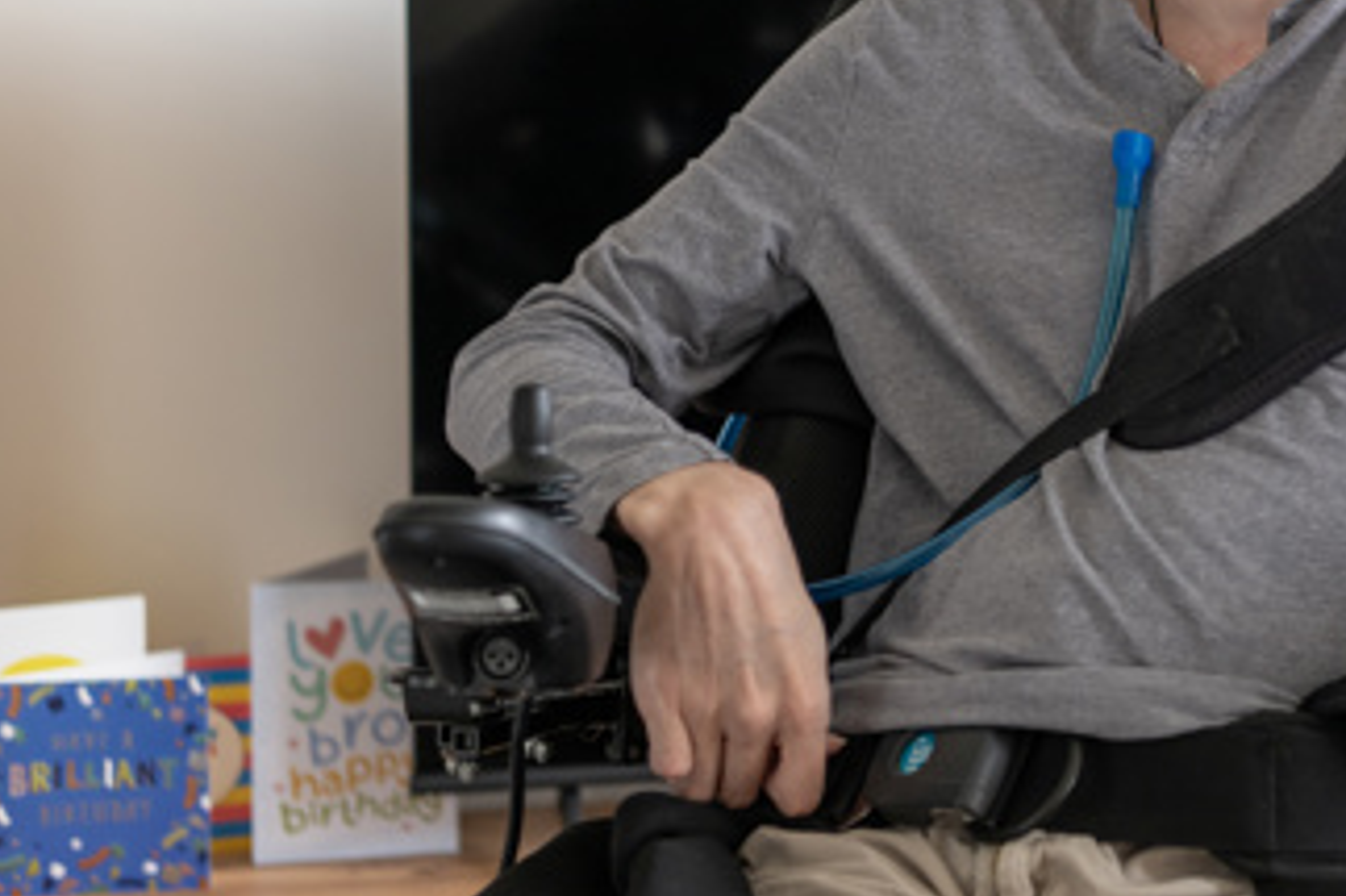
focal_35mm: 93
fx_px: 3475
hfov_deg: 21.5
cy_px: 108
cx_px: 1179
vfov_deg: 14.6
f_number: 3.2
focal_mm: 50
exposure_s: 1/60
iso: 400
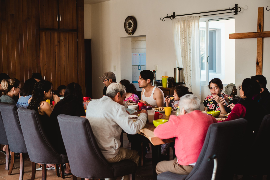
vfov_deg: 27.0
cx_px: 135
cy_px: 90
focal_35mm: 50
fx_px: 375
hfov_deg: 39.6
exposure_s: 1/125
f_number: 2
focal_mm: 50
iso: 200
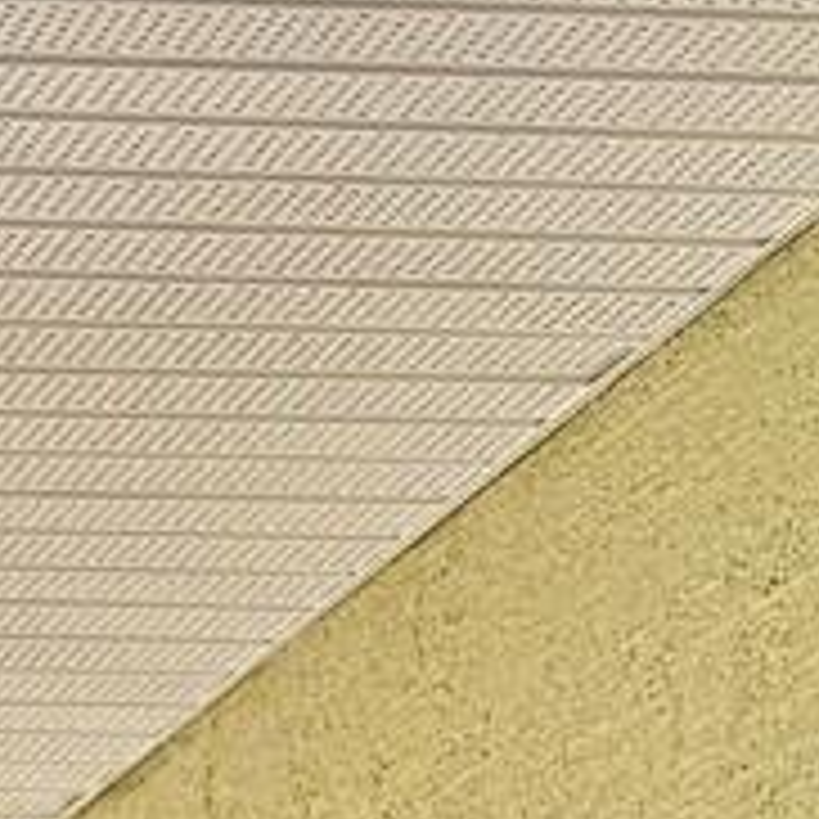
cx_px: -1404
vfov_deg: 8.0
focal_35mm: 186
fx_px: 4979
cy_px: 2493
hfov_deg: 8.3
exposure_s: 1/730
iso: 80
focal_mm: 6.76
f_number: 1.78
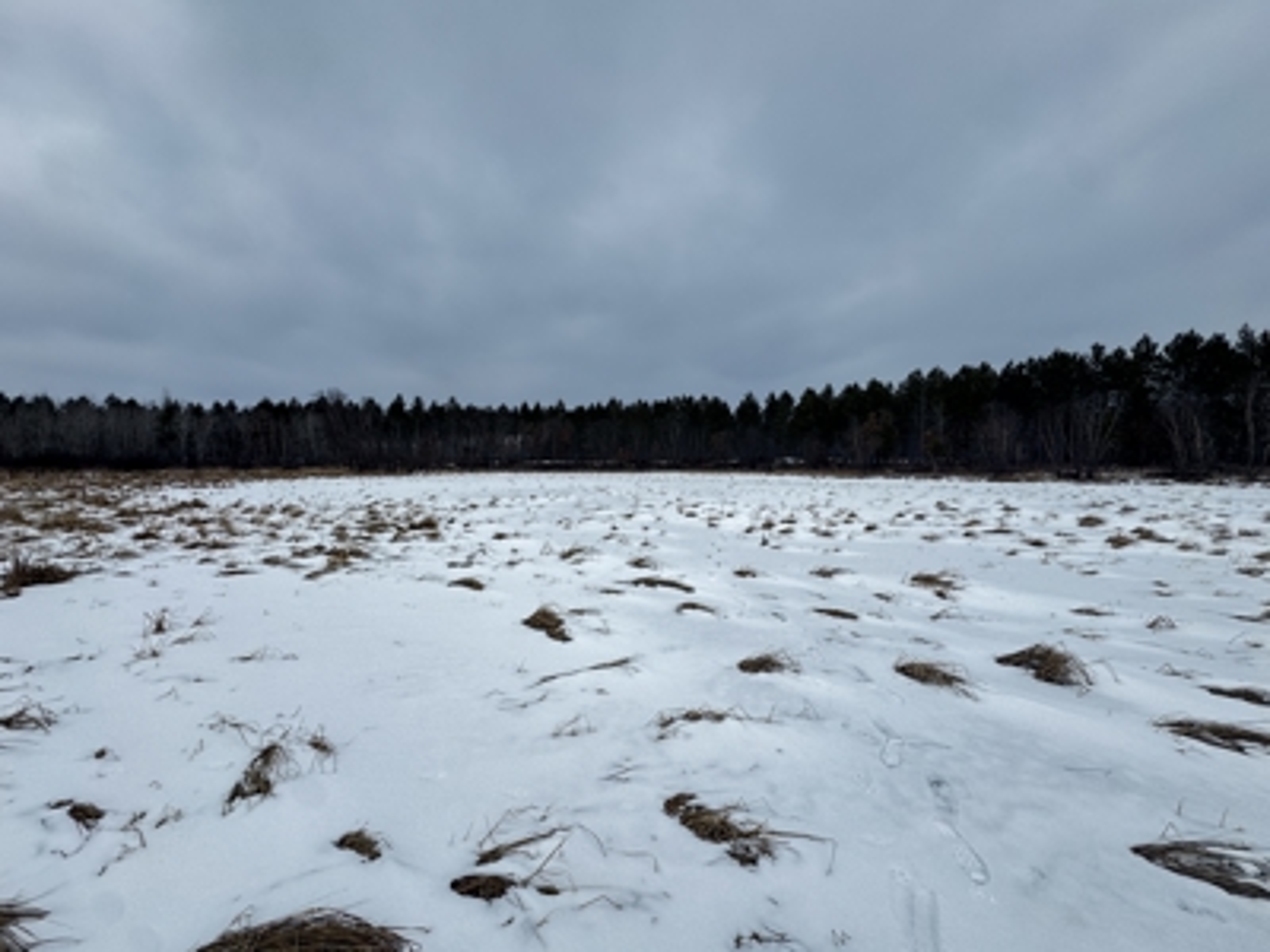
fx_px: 514
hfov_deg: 102.1
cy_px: 476
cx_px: 635
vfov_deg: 85.7
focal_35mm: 14
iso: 40
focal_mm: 2.22
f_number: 2.2
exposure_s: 1/518
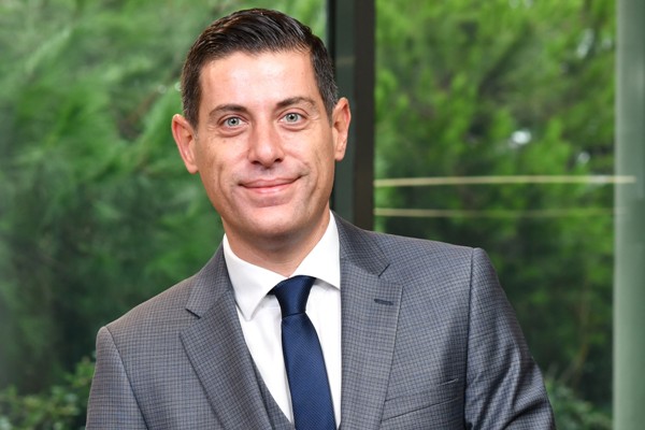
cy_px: 215
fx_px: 1523
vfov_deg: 16.1
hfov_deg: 23.9
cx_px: 322
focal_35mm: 85
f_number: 6.3
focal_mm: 85
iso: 500
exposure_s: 1/160
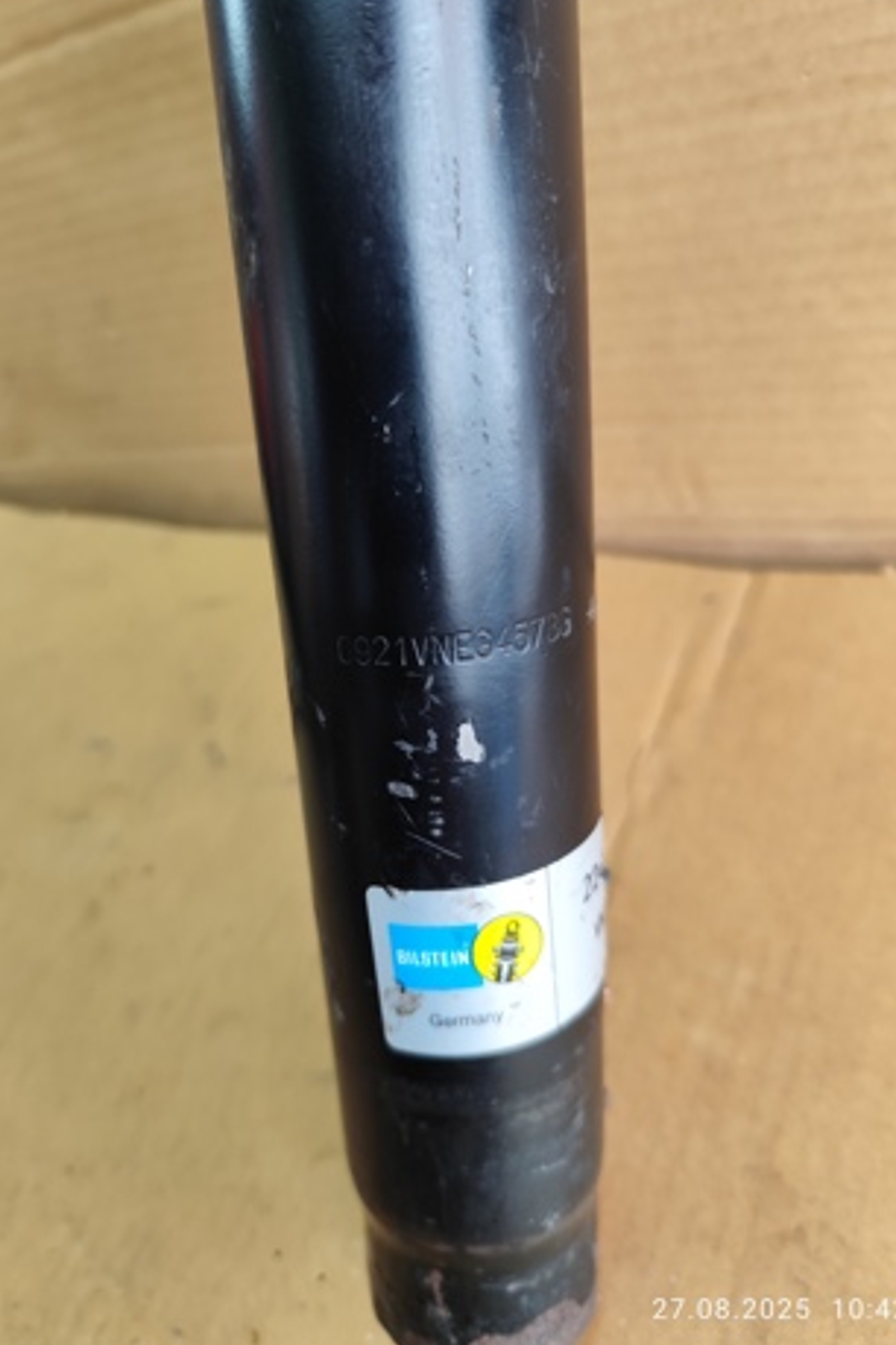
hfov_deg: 51.3
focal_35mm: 25
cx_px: 428
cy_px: 659
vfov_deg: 71.5
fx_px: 933
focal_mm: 6.19
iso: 320
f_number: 1.65
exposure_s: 1/100
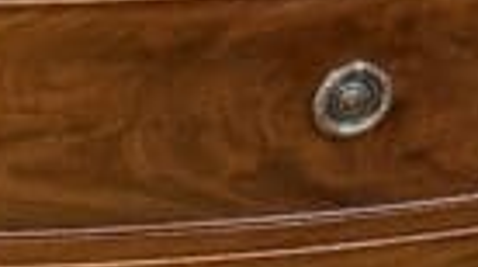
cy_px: 198
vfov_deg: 7.9
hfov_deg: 13.8
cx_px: -62
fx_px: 1923
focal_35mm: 152
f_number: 1.78
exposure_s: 1/60
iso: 320
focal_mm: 6.76
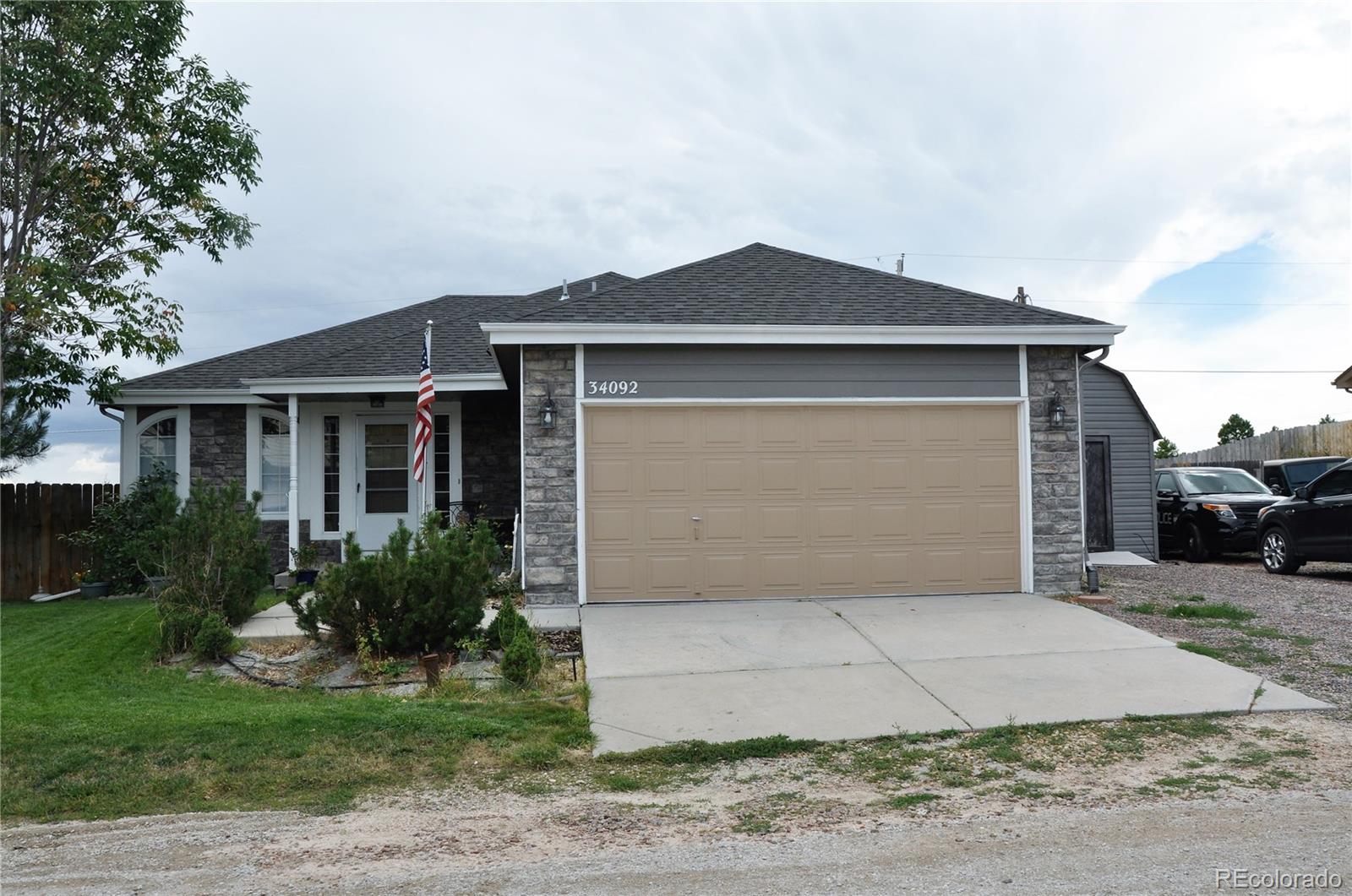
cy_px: 448
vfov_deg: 41.6
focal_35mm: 32
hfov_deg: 59.6
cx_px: 676
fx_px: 1181
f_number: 10
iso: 200
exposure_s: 1/200
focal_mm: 21
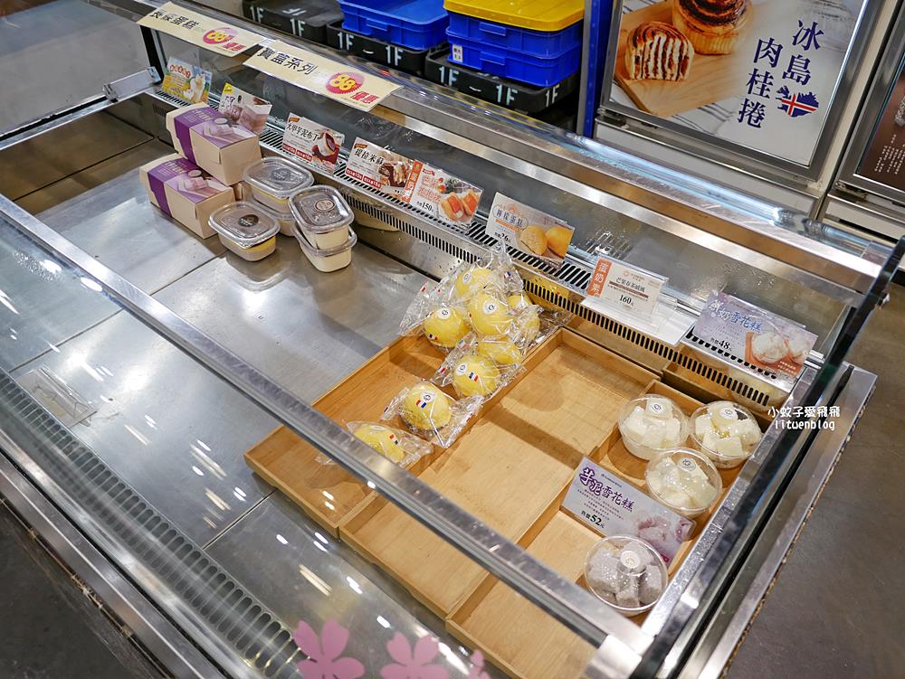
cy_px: 340
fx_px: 732
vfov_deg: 49.8
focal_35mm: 28
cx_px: 452
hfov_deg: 63.4
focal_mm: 14
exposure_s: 1/60
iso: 640
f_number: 2.5
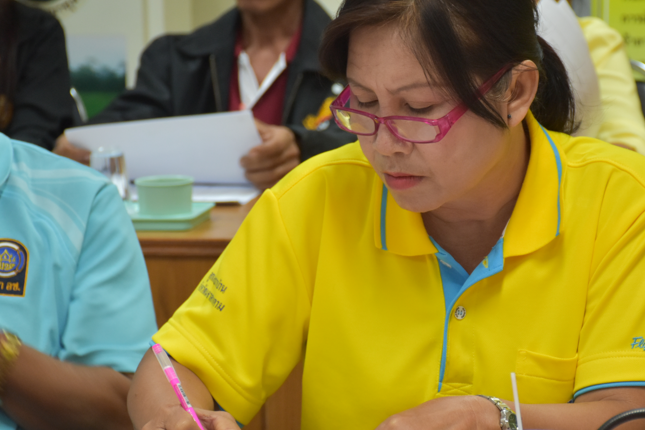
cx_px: 400
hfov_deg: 12.9
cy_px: 229
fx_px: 2849
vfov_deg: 8.6
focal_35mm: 159
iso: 900
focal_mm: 70
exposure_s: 1/60
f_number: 5
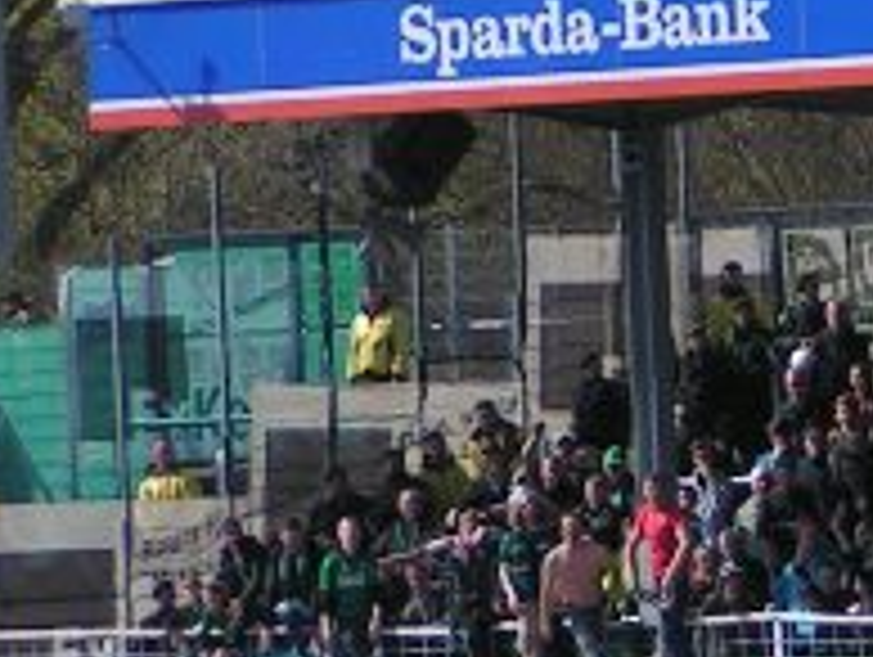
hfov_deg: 3.2
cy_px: 644
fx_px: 15580
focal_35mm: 617
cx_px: 1544
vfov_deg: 2.4
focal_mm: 22.9
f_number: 3.5
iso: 50
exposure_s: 1/800
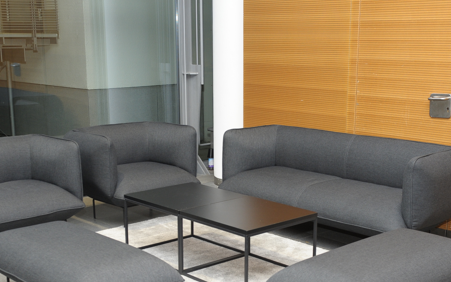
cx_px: 224
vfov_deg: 22.5
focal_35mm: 57
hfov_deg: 35.7
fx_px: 701
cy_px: 214
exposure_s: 1/60
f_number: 4
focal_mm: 34
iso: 1000
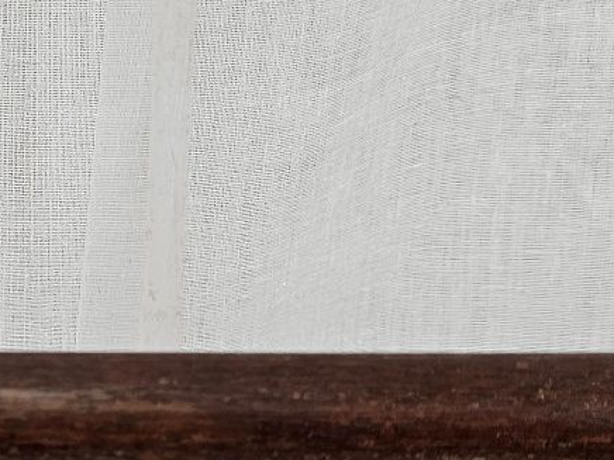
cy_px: 317
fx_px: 1685
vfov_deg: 15.5
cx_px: -90
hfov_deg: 19.6
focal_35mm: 95
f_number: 1.7
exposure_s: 1/100
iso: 40
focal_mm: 6.3
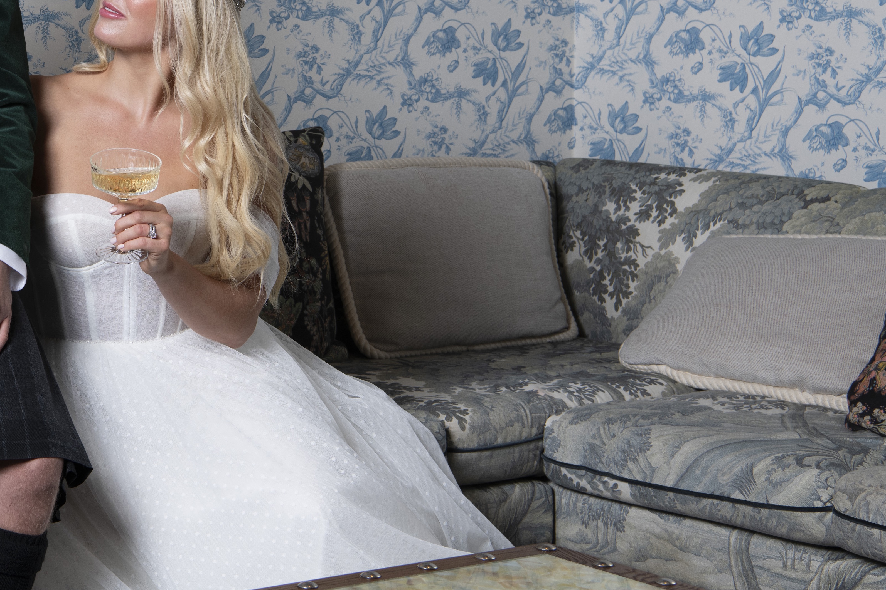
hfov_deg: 20.3
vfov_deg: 13.8
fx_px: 2411
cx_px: 54
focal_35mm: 98
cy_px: 51
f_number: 8
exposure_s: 1/160
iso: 200
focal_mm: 52
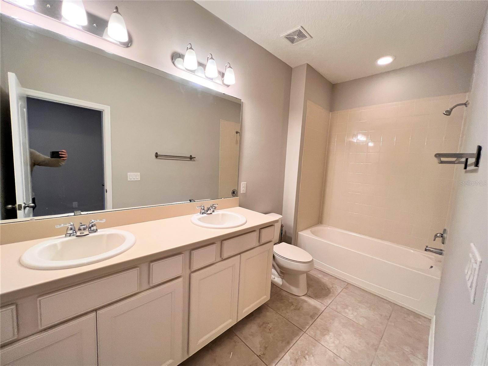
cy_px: 183
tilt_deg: -7.0
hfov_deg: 106.2
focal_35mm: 13
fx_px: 183
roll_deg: -2.2
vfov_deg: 89.9
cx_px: 244
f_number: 1.8
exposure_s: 1/120
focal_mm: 1.57
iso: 160
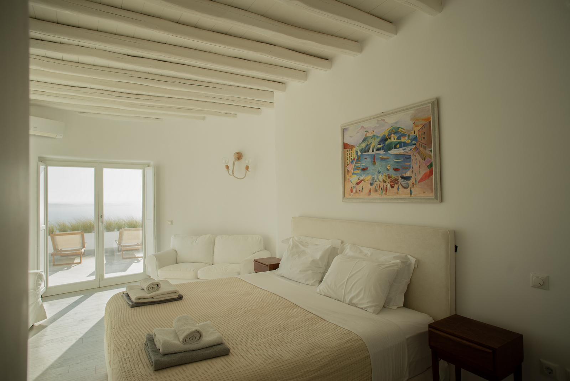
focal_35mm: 20
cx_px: 285
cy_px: 190
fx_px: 317
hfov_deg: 83.9
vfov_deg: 62.0
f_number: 5
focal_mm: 20
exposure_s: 1/250
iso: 100
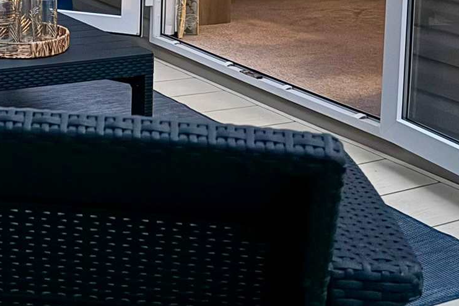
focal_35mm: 69
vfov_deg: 18.4
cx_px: 72
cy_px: -85
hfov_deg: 28.4
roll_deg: -1.3
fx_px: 880
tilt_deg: -4.4
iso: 1600
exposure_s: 1/17
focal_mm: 6.76
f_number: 1.78
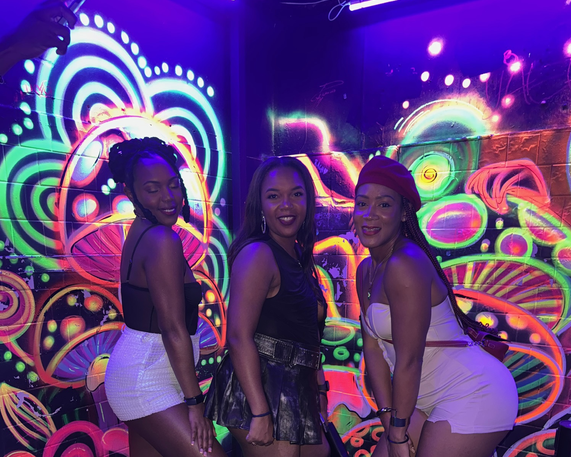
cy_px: 381
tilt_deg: -13.2
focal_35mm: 32
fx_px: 541
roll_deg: -0.5
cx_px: 287
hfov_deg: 55.7
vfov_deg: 43.2
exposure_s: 1/4
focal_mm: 6.76
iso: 250
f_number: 1.78
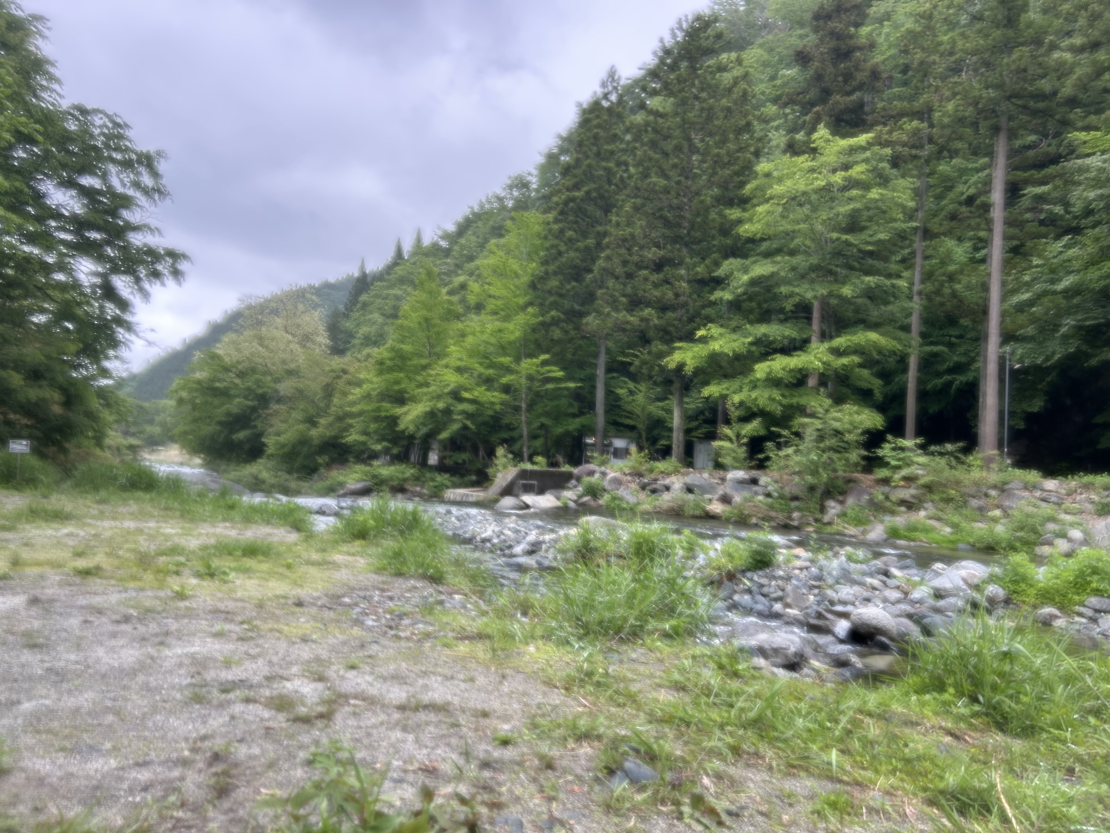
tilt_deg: +2.4
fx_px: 834
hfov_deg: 67.3
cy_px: 416
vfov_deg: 53.1
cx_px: 555
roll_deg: -3.7
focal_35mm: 26
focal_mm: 5.7
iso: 50
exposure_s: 1/335
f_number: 1.5
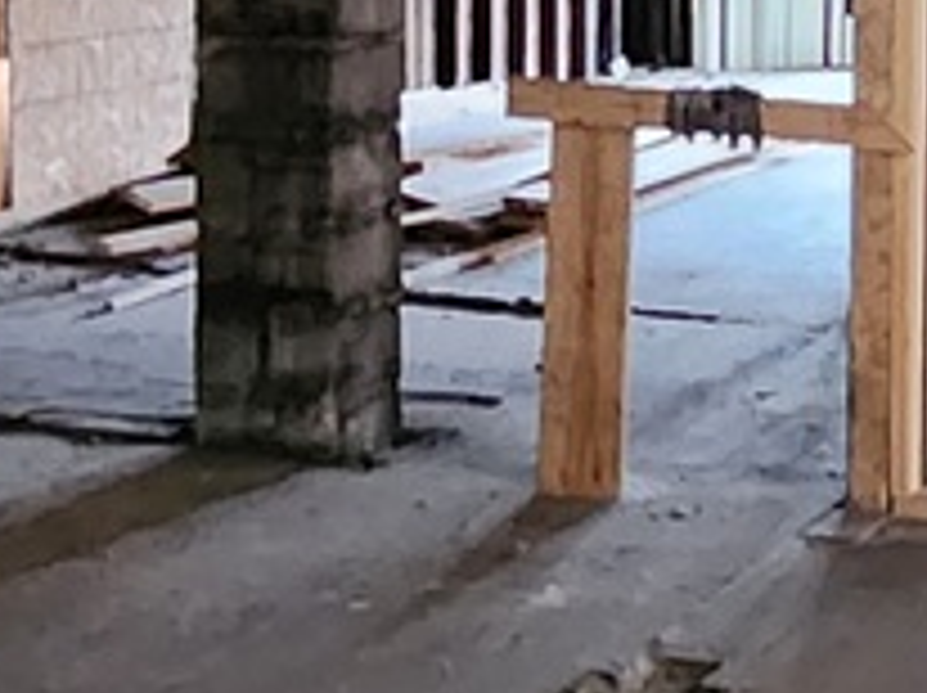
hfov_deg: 21.6
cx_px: 508
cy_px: 140
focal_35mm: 91
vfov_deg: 16.1
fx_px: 2434
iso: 1250
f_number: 2.2
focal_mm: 2.2
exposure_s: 1/24
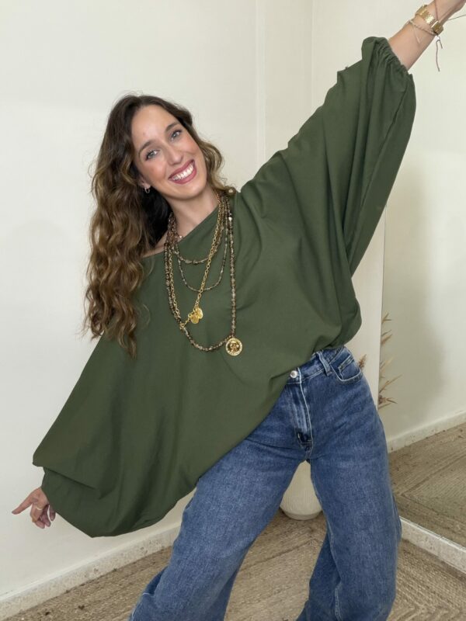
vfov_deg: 60.0
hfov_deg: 46.8
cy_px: 310
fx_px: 538
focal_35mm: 30
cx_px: 233
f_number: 1.9
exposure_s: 1/60
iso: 160
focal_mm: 2.71
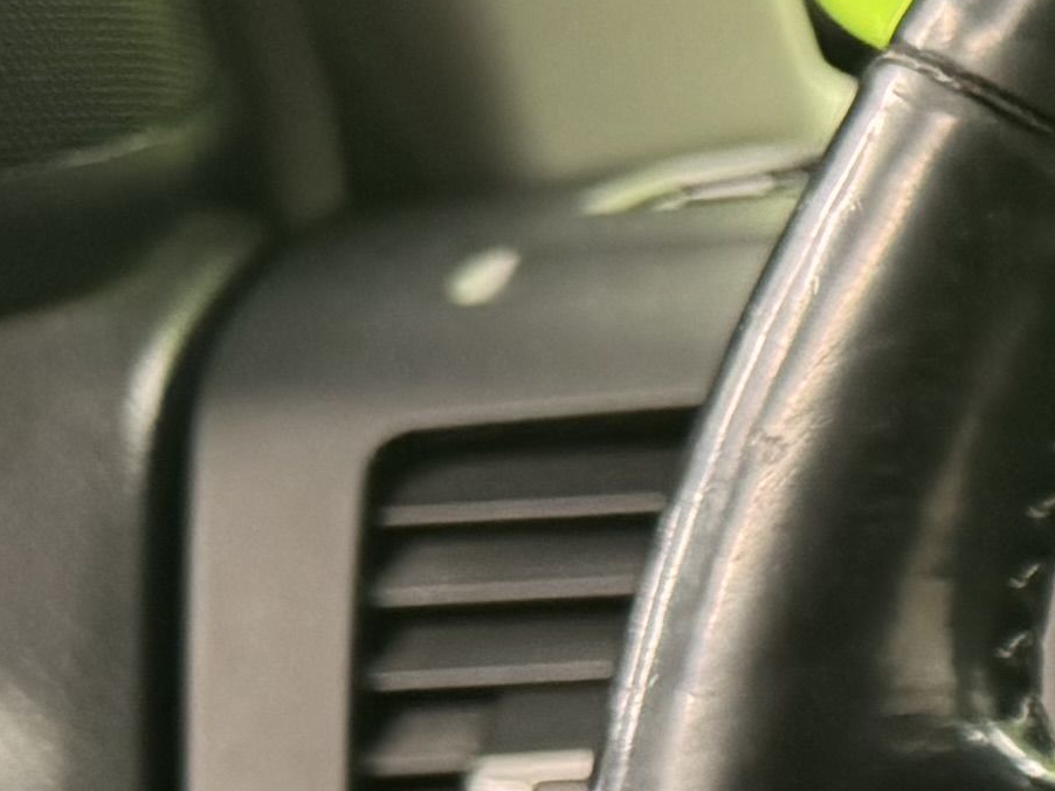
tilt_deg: -18.9
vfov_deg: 9.5
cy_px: 1161
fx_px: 4631
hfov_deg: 10.4
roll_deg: +1.4
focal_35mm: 152
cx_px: 2862
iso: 400
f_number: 1.78
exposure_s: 1/50
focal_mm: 6.76
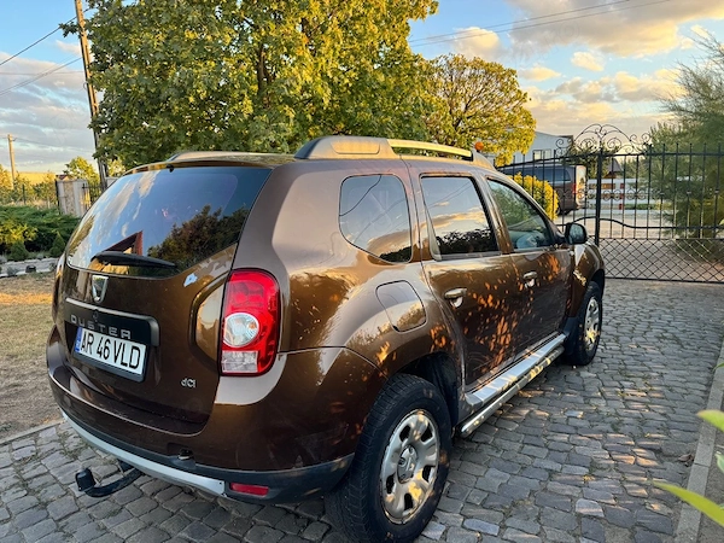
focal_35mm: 24
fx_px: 502
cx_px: 362
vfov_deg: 56.8
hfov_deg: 71.6
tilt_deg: -9.8
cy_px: 272
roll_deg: +1.3
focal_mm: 6.76
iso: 64
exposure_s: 1/121
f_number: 1.78
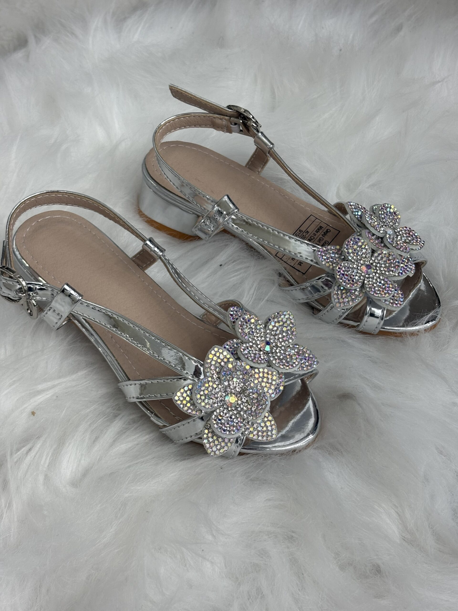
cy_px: 306
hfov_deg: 28.0
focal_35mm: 52
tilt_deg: -51.2
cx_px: 229
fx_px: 917
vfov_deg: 36.8
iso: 32
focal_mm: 5.96
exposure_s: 1/100
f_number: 1.6
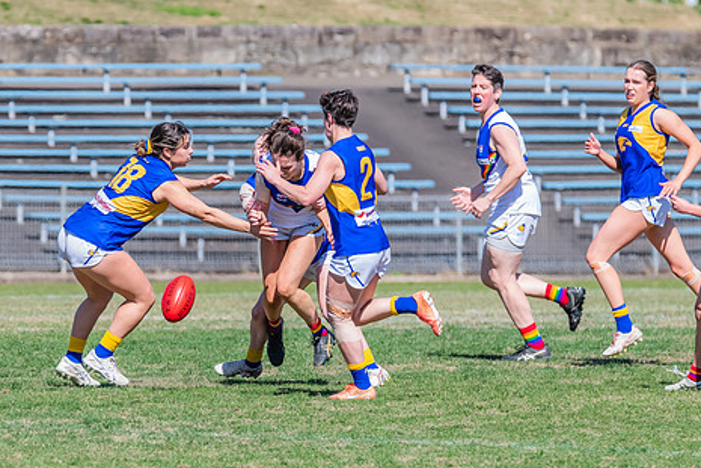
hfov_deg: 3.1
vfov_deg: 2.1
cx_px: 298
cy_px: 306
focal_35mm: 668
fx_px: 13006
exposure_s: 1/1600
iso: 800
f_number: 9
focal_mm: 380
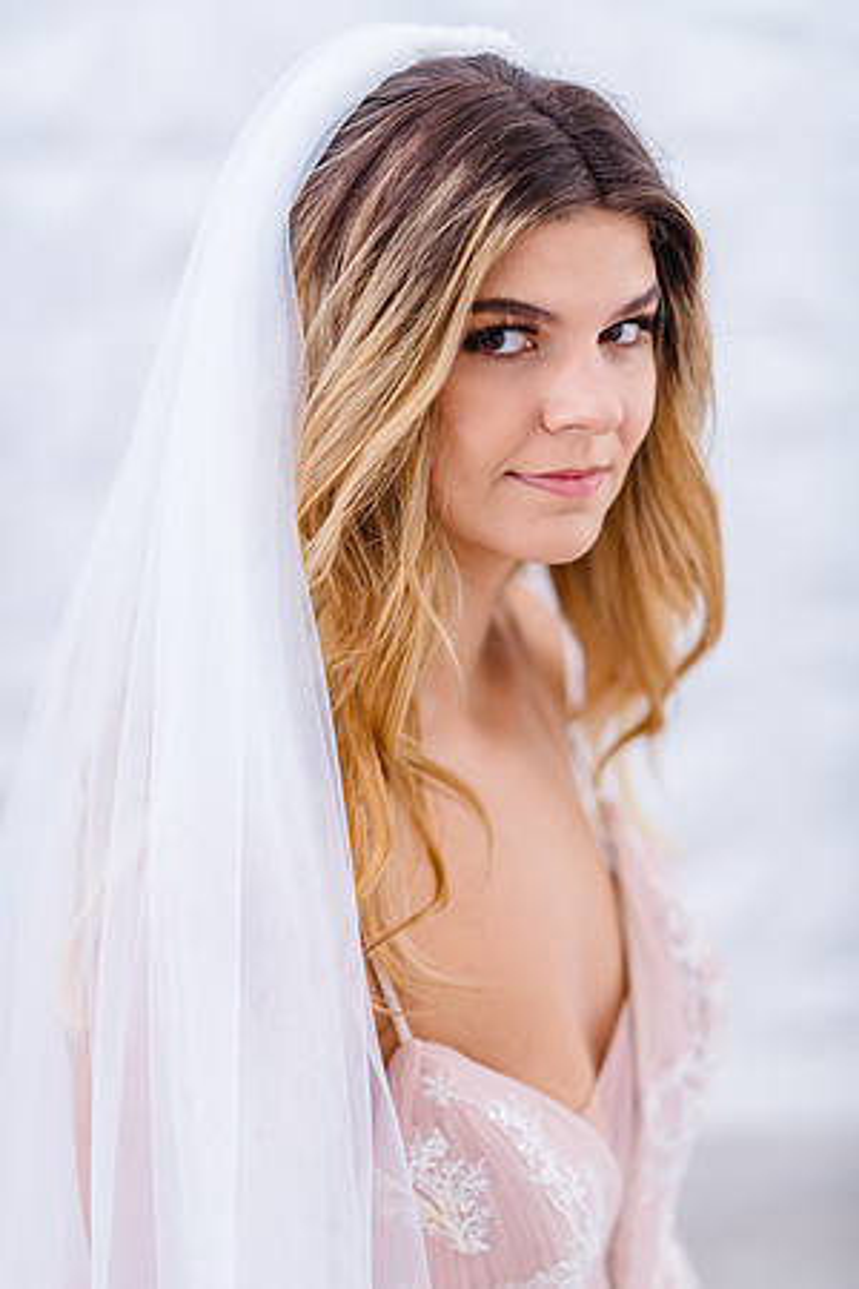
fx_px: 3758
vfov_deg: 19.5
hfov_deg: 13.0
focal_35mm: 105
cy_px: 644
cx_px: 430
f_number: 2
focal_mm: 105
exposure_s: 1/200
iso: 400
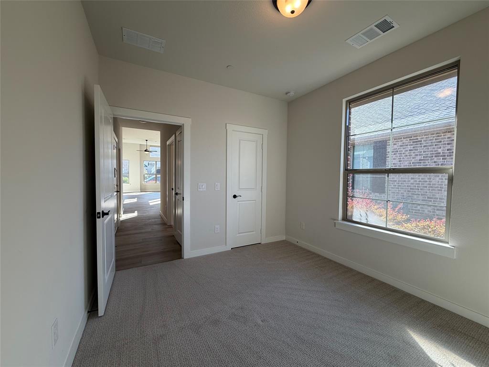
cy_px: 184
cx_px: 244
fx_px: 198
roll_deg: +0.0
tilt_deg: -2.6
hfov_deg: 102.1
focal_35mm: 14
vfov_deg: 85.7
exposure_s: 1/120
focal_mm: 2.22
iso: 50
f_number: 2.2
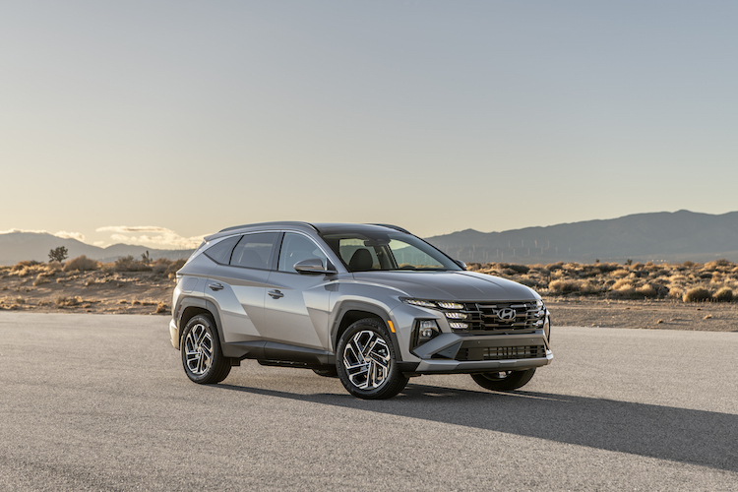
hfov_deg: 28.8
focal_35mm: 70
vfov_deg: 19.5
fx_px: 1435
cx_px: 369
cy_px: 246
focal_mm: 70
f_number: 5
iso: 64
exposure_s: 1/100
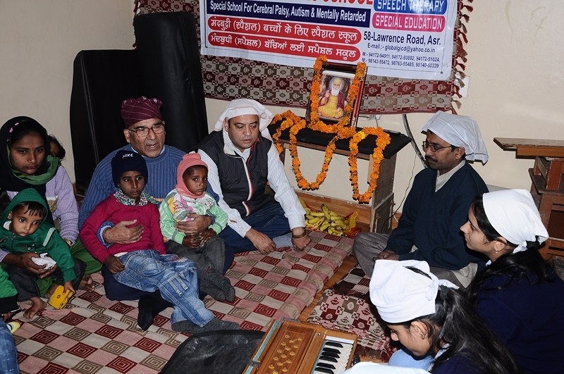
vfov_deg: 36.8
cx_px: 282
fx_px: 563
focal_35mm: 36
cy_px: 187
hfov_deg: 53.2
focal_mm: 24
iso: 200
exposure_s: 1/125
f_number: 8
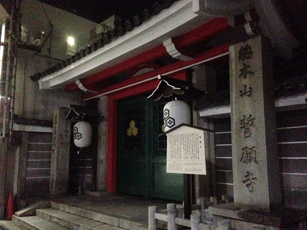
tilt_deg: +8.2
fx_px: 293
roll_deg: -0.3
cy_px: 115
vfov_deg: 42.9
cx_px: 154
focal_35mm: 33
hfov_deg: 55.4
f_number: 2.4
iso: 3200
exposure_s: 1/15
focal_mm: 4.12
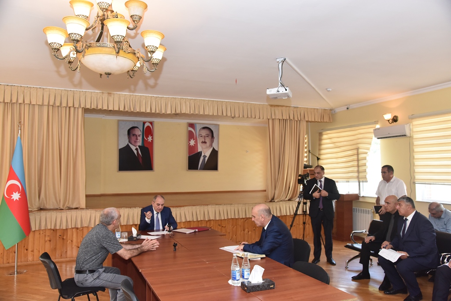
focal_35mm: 30
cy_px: 150
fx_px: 376
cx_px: 226
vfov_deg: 43.6
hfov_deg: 61.9
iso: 1600
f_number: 5
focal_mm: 30
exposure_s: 1/250
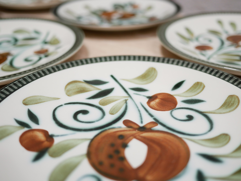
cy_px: 90
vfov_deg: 36.0
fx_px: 279
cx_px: 120
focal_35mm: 40
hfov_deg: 46.8
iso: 400
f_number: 1.7
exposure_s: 1/60
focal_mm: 20
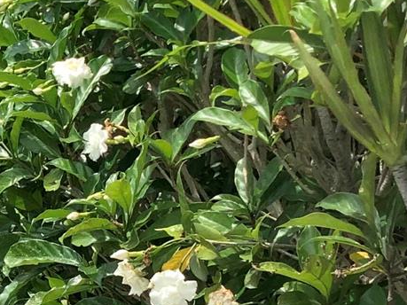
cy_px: 309
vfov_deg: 13.5
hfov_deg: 16.5
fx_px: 1269
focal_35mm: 108
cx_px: -214
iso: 25
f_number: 2.4
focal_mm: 3.3
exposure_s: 1/936
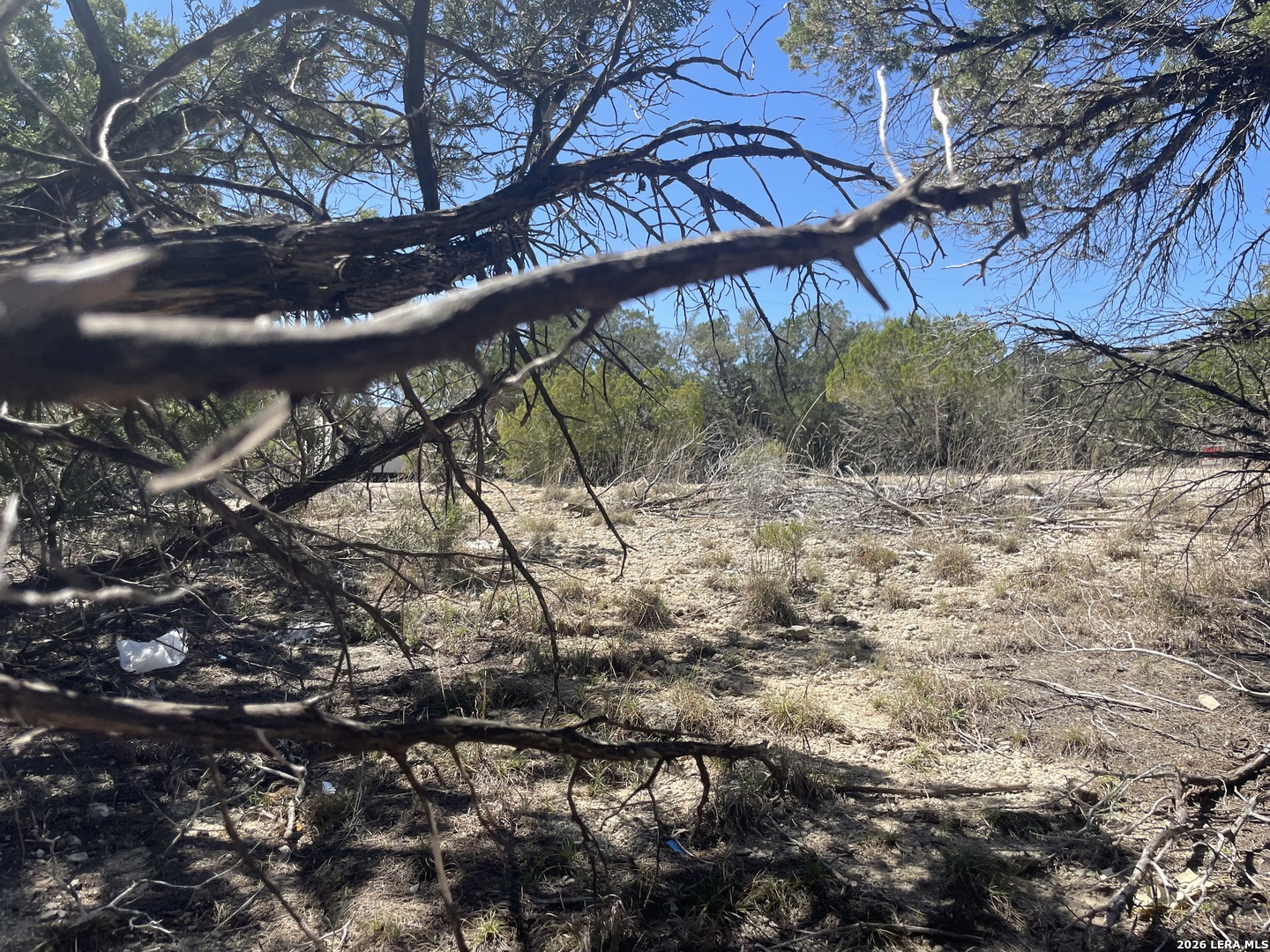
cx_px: 635
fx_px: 954
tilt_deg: +3.1
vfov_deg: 53.1
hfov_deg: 67.3
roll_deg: -0.6
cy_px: 476
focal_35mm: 26
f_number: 1.6
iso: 32
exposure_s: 1/1855
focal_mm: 4.2
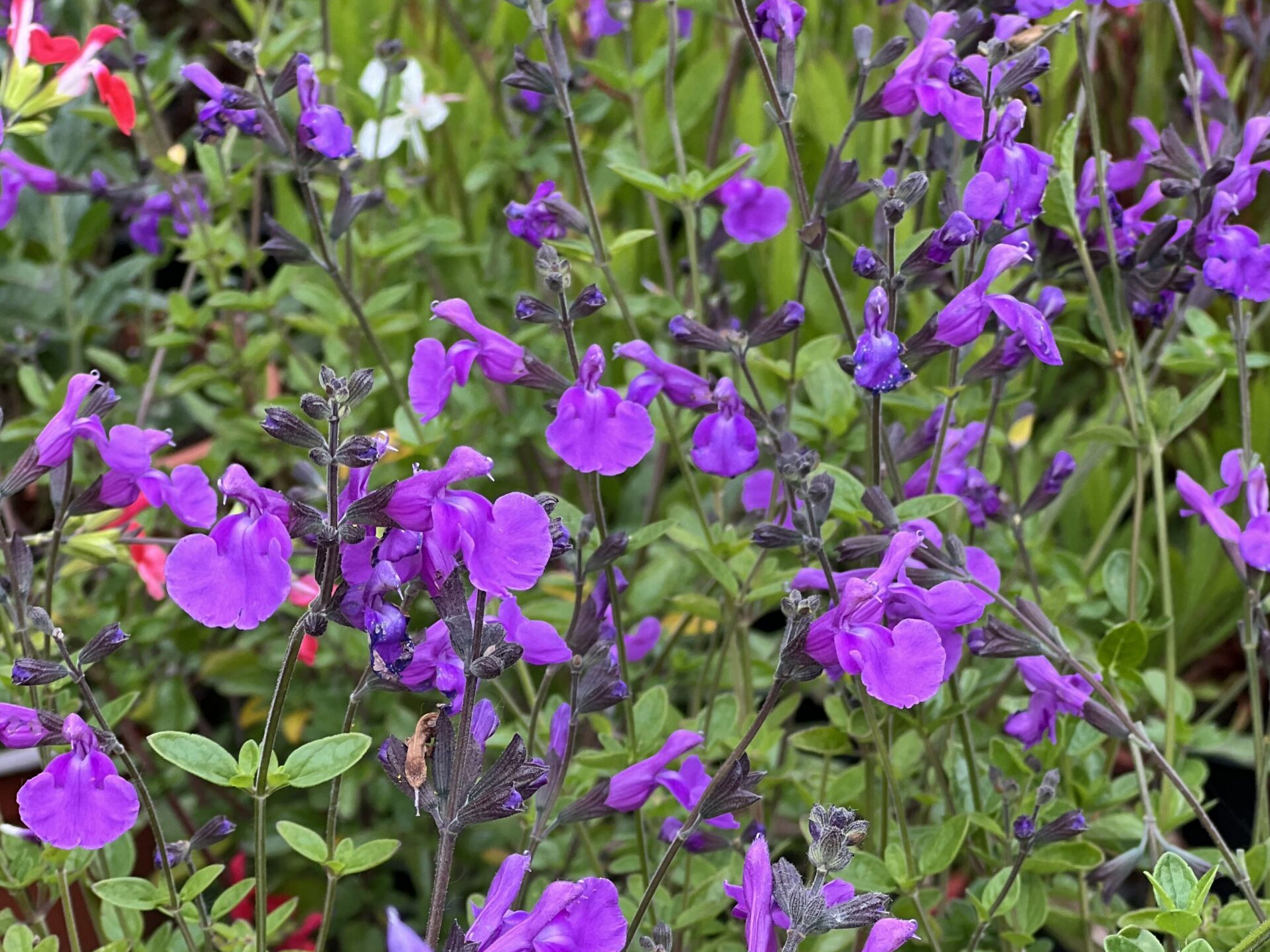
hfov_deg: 19.1
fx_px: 3778
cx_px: 636
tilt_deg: -29.2
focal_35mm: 103
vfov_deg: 14.3
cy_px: 805
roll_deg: +2.3
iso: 32
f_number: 2.8
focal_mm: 9
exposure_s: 1/121
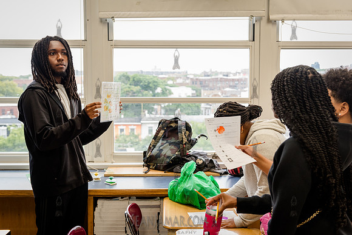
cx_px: 173
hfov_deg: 45.3
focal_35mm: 43
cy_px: 118
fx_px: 421
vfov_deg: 31.1
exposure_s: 1/160
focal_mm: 42
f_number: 3.5
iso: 1250
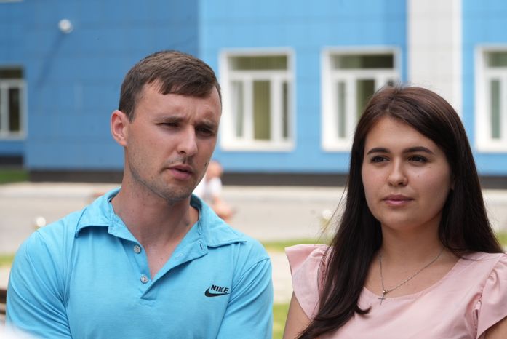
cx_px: 254
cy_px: 170
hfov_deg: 15.0
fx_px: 1931
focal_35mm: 137
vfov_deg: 10.0
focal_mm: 137
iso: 500
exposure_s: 1/500
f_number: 8
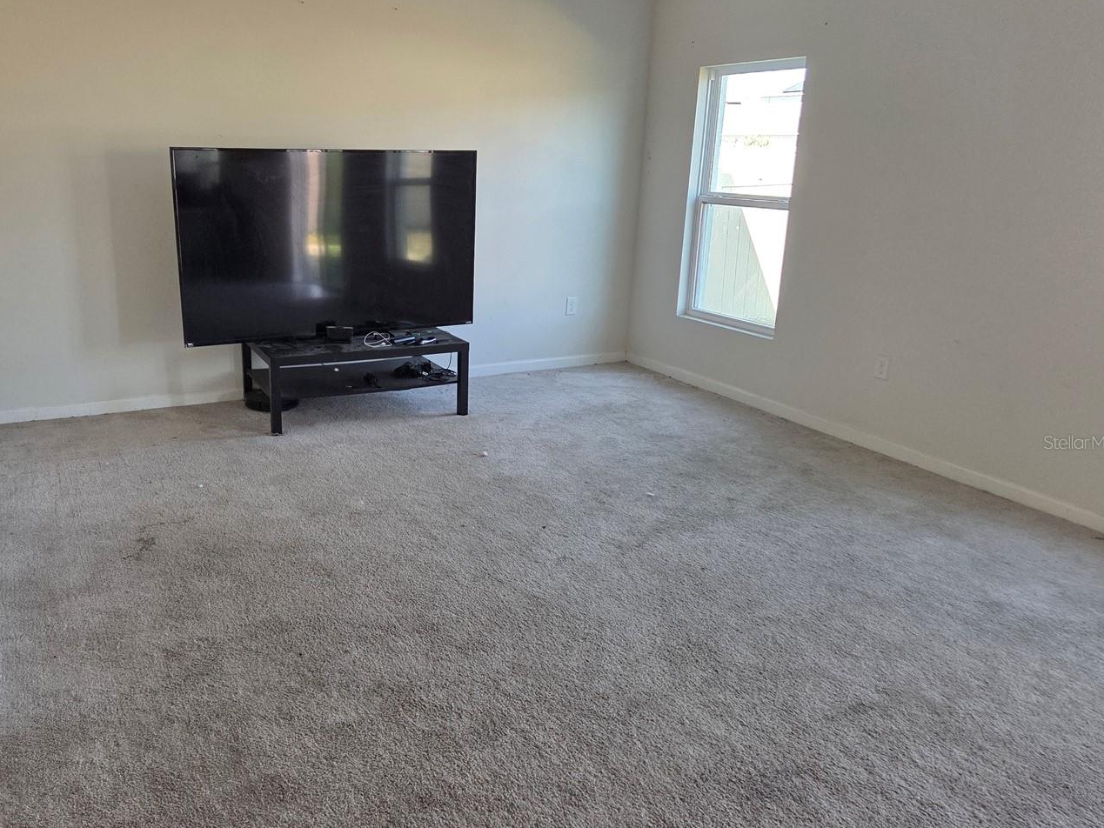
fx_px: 925
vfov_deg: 48.2
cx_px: 430
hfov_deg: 61.0
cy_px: 442
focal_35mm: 29
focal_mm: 5.4
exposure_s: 1/180
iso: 160
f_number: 1.8
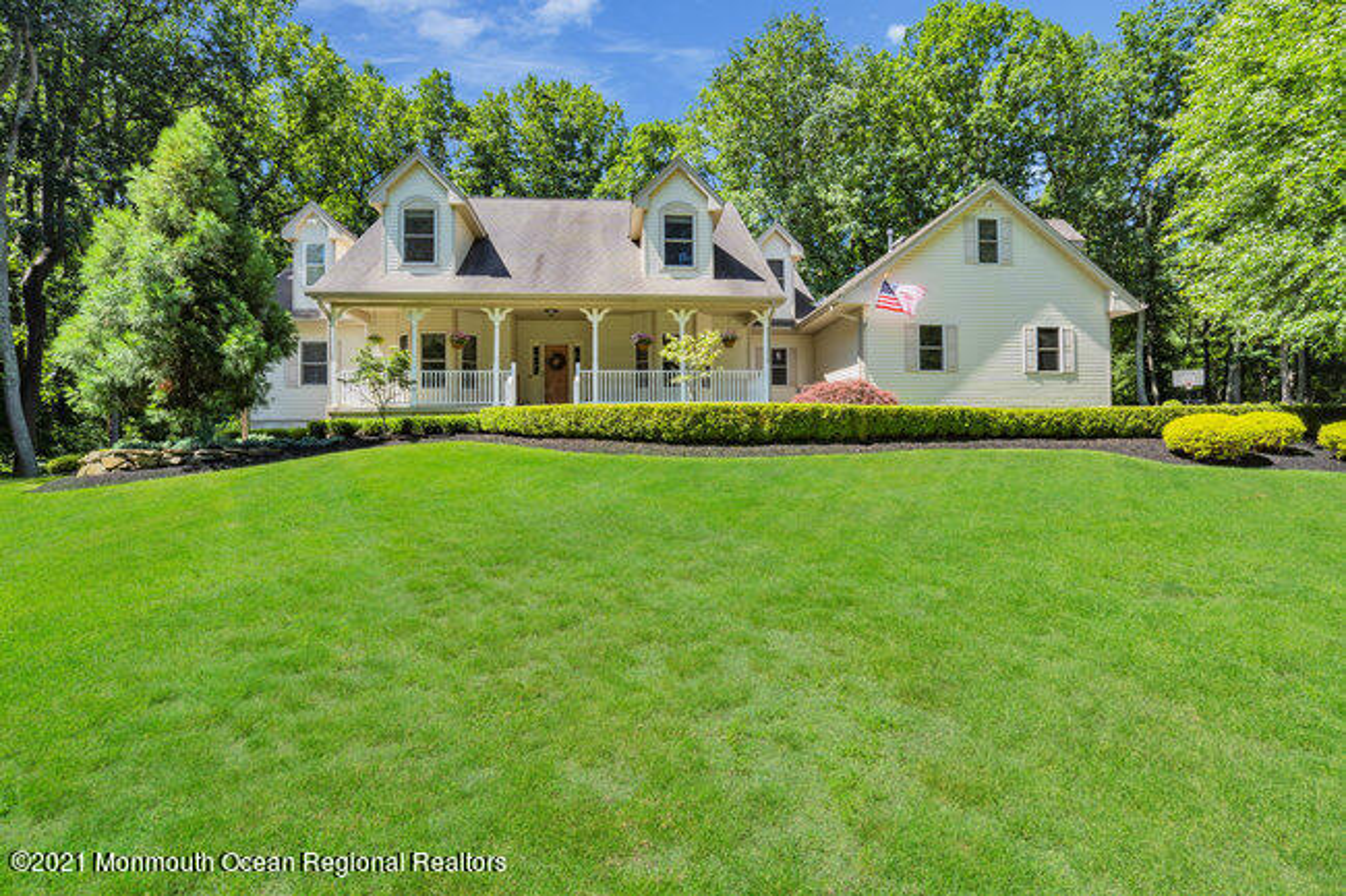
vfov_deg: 73.7
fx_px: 598
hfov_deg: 96.8
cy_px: 448
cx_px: 673
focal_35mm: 16
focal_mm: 16
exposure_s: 1/13
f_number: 16
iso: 100
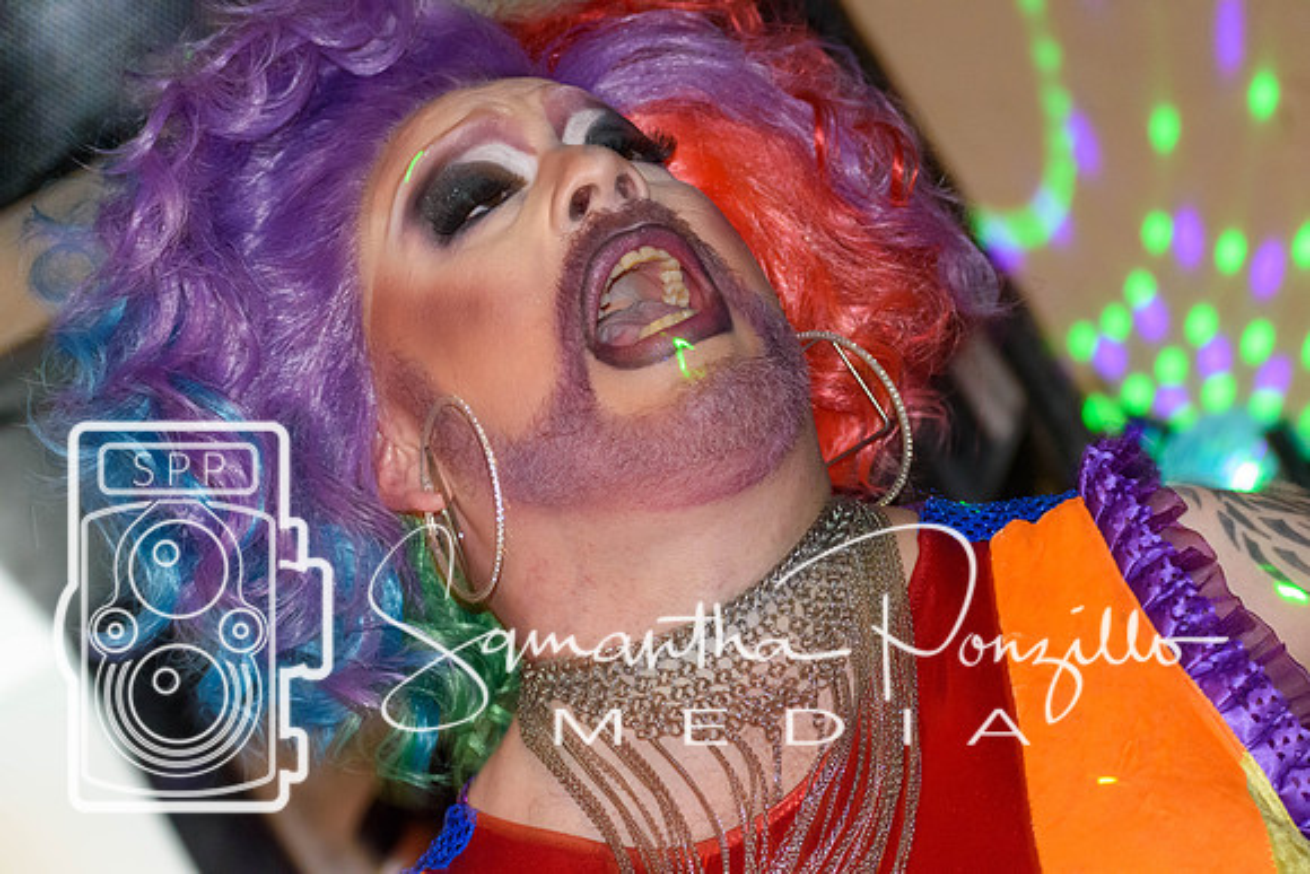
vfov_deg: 13.0
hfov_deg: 19.5
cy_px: 437
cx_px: 655
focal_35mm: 105
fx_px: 3822
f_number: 4.5
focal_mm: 70
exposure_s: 1/60
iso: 2800
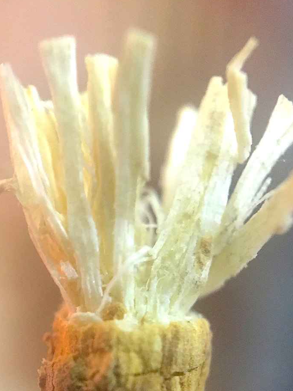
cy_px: 339
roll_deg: -3.2
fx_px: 576
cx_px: 119
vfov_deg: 35.7
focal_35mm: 51
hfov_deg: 28.5
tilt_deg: -39.5
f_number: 2.2
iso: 200
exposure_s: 1/17
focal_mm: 4.15
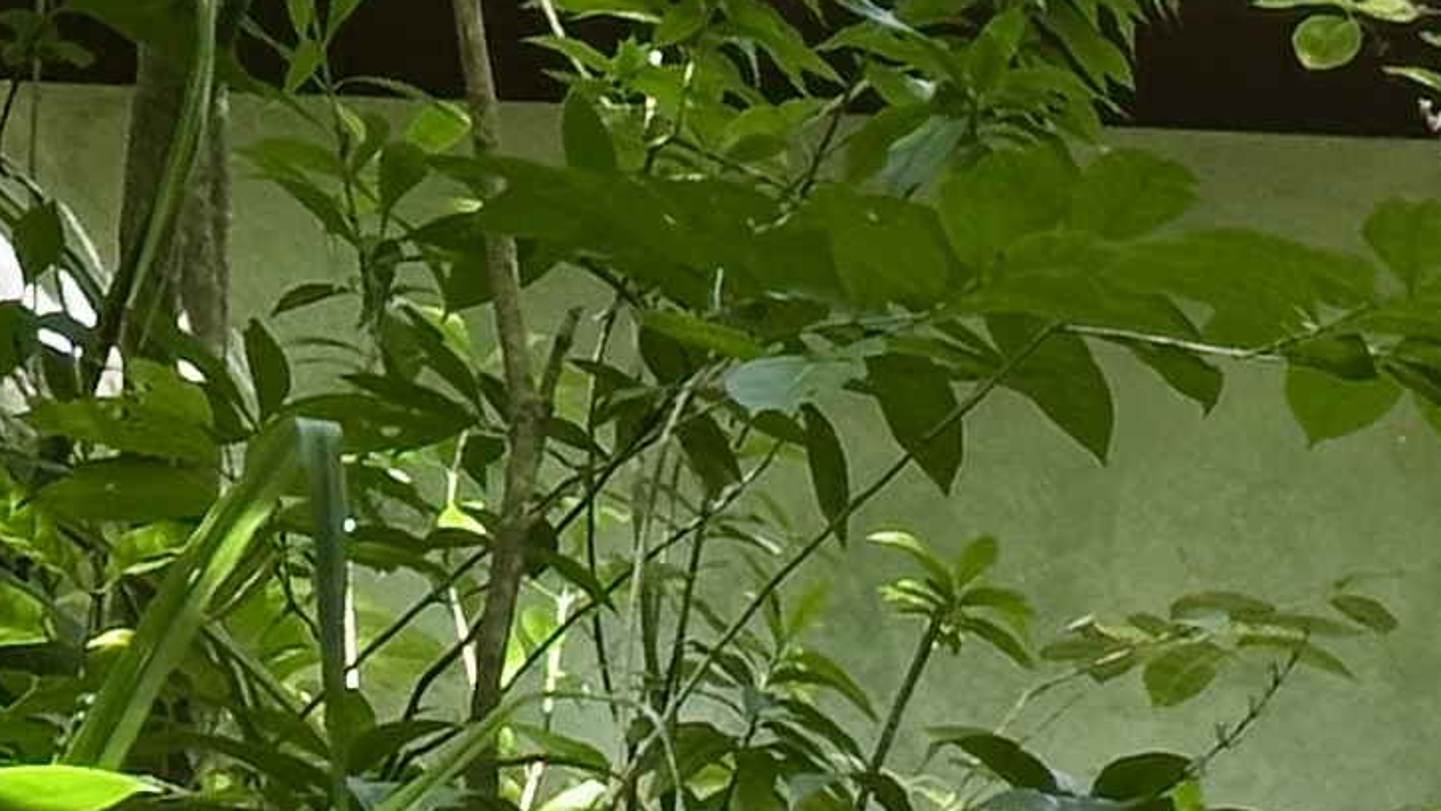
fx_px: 11081
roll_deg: +2.9
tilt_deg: +13.3
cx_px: 2325
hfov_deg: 7.3
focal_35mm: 290
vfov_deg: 4.2
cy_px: 135
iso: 50
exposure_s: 1/136
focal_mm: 6.86
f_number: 1.78
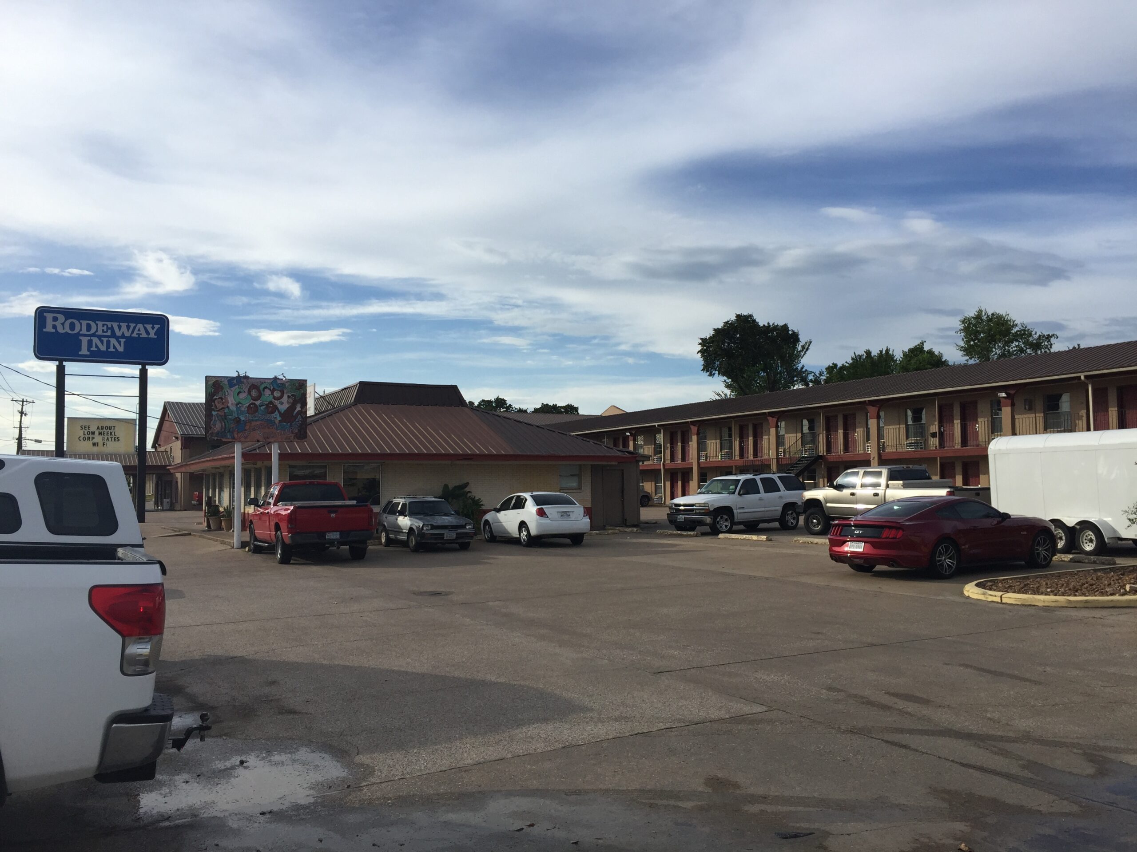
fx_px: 953
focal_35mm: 29
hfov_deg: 61.7
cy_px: 426
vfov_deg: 48.2
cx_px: 568
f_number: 2.2
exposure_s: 1/2198
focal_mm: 4.15
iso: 32
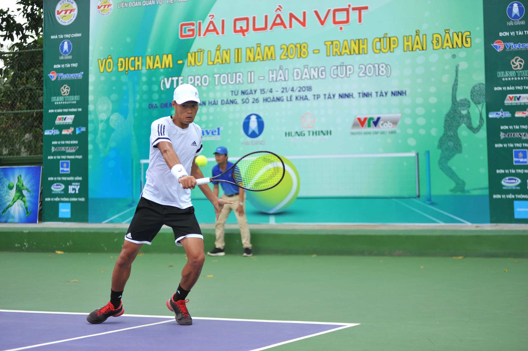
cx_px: 264
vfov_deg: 17.0
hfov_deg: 25.4
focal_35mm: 80
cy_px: 176
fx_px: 1173
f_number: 2.8
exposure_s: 1/2000
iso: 400
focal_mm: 80
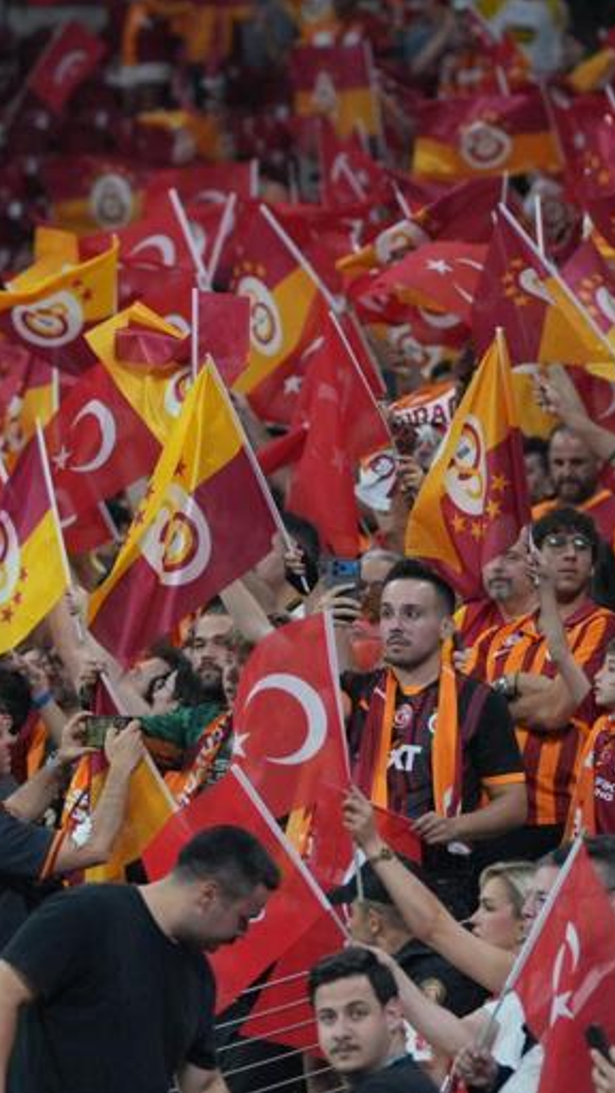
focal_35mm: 395
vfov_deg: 5.5
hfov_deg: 3.1
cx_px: 64
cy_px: 546
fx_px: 11445
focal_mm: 167
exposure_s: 1/1000
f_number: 3.5
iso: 2000
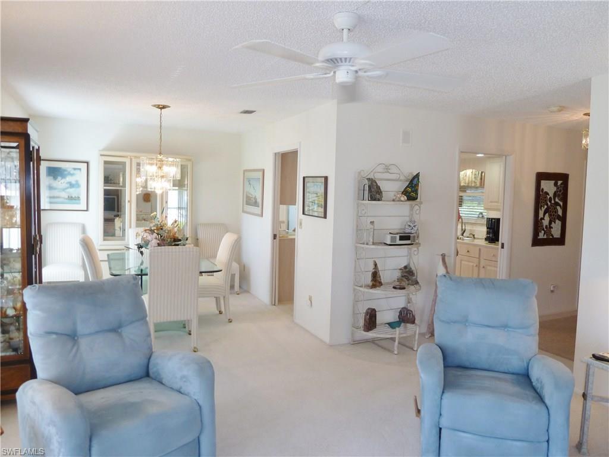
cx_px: 304
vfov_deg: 54.9
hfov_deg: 69.4
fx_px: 440
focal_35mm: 25
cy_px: 228
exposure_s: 1/30
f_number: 3.3
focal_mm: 4.1
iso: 125
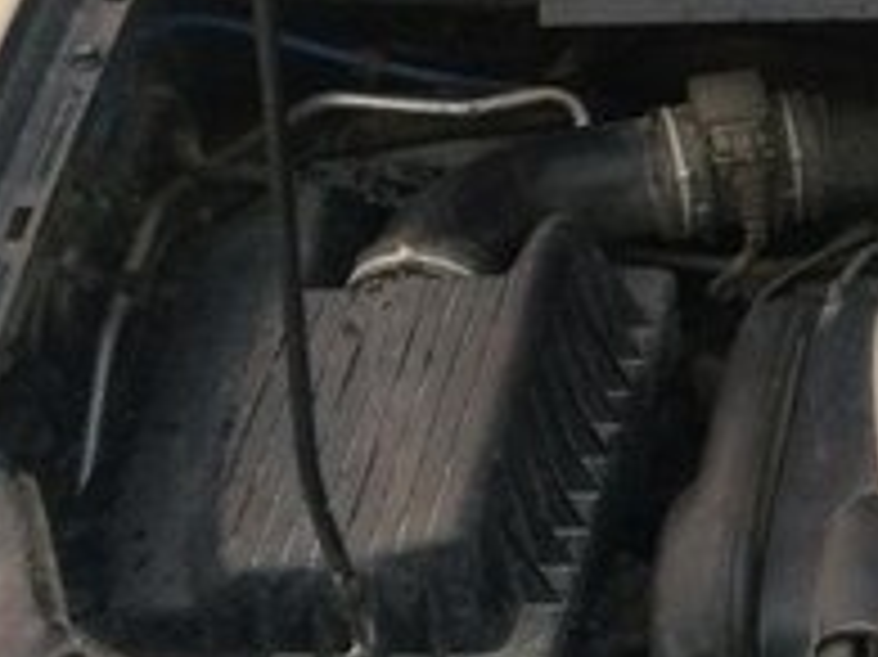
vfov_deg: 15.1
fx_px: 2484
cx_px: 1445
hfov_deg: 17.3
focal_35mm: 98
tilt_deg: -31.8
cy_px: 241
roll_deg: +1.7
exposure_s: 1/33
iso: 80
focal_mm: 4.15
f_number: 2.2
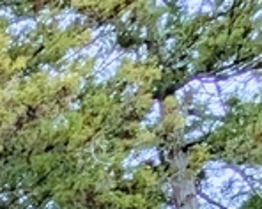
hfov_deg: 11.3
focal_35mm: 111
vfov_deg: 10.1
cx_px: -506
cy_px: 633
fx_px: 860
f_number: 2.2
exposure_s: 1/802
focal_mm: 1.83
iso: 52
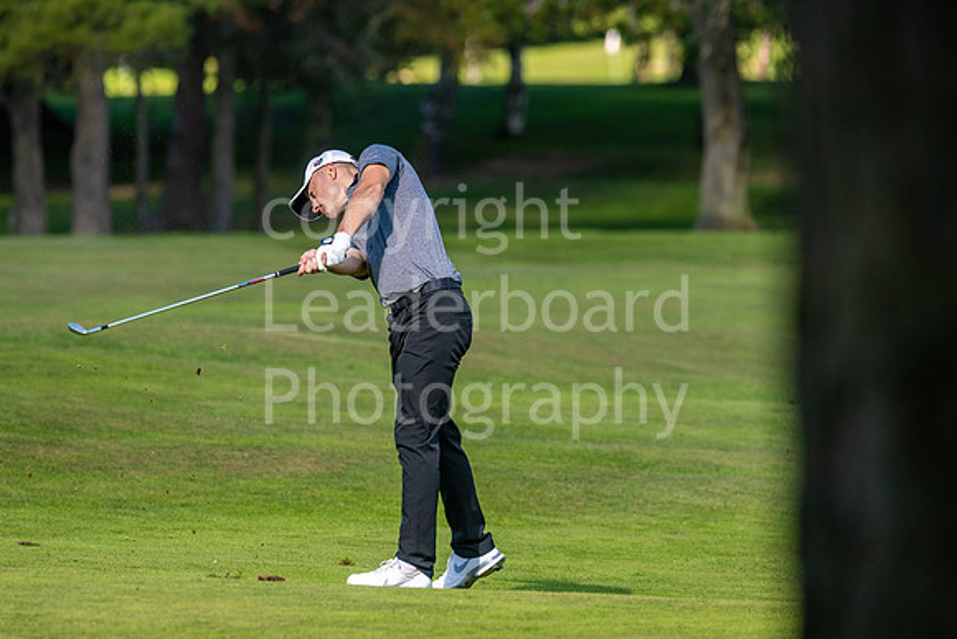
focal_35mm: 450
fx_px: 11965
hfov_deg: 4.6
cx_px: 478
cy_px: 320
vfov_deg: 3.1
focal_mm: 300
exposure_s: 1/1250
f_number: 5
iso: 200
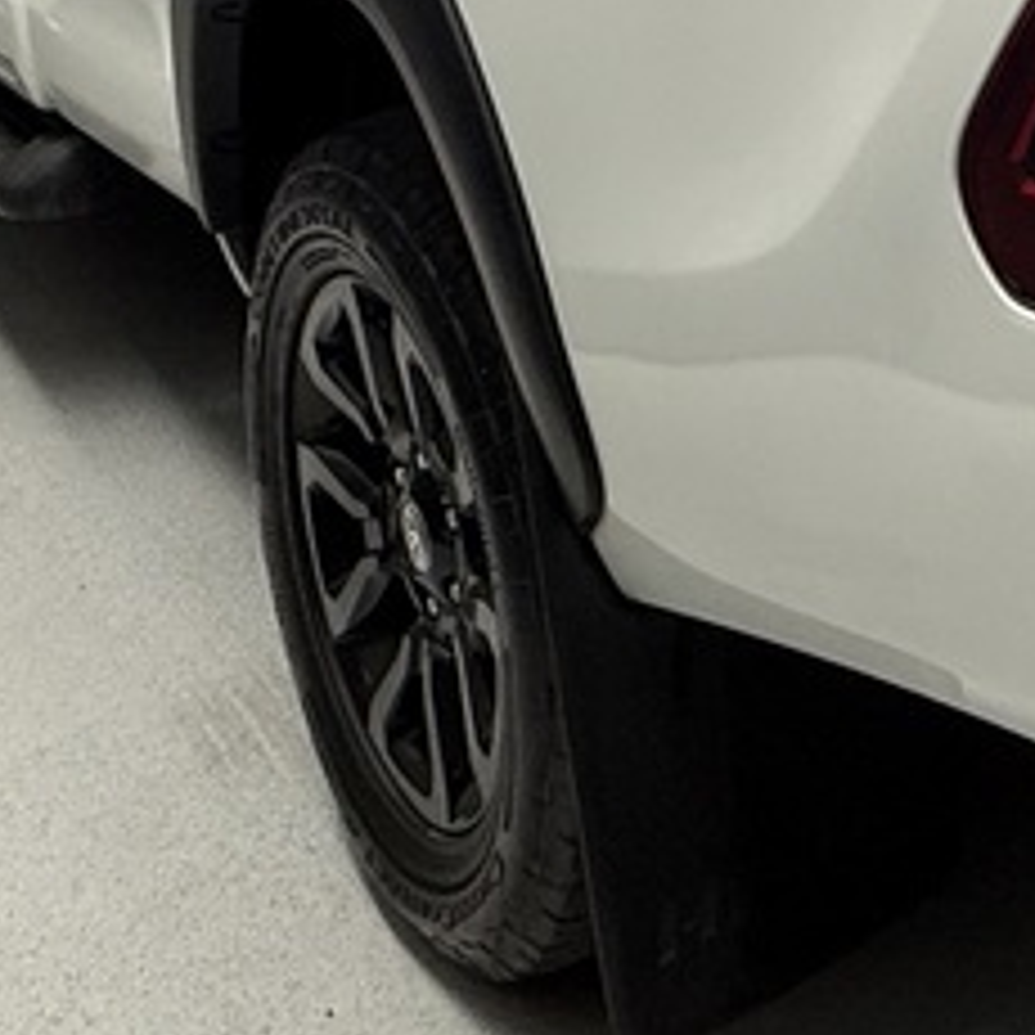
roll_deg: +0.5
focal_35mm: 55
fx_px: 1861
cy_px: -207
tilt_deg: -6.8
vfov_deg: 27.4
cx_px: 1269
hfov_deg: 27.1
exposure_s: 1/99
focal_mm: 2.22
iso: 200
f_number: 2.2
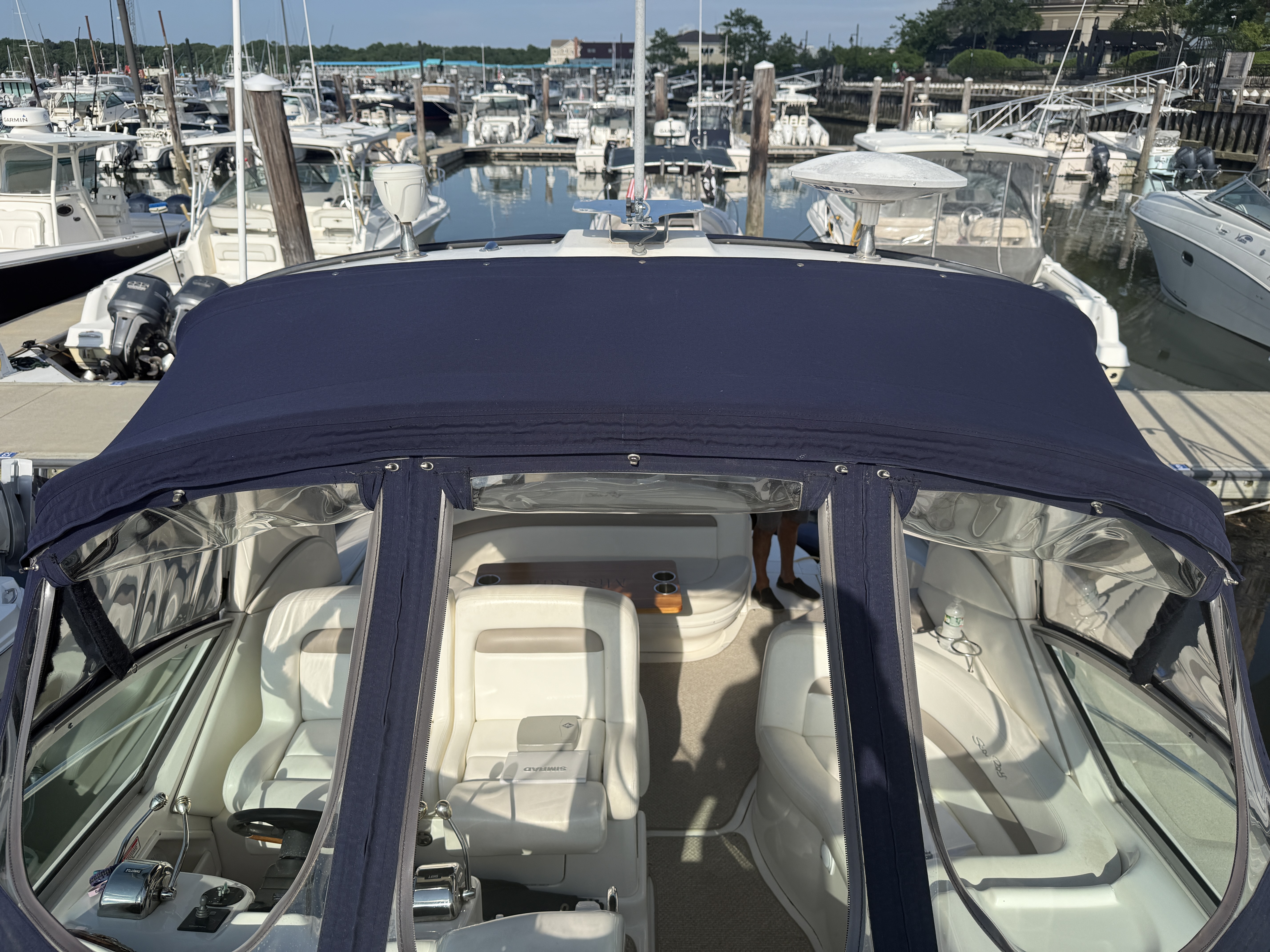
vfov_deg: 56.8
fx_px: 881
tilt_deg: -22.8
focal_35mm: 24
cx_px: 635
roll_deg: -1.2
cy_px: 476
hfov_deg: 71.6
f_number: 1.78
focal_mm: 6.76
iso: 80
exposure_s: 1/5714
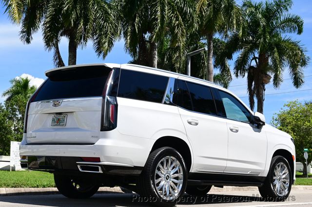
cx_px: 156
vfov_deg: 23.2
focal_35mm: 58
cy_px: 104
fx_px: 507
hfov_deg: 34.2
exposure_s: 1/250
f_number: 8
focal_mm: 39
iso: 100
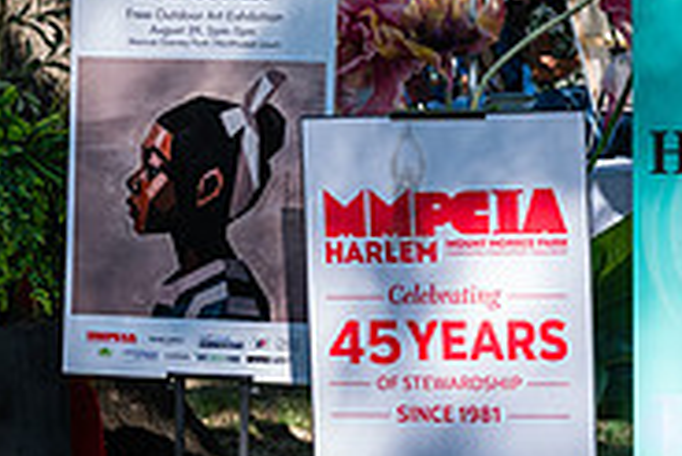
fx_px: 2389
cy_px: 187
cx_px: 404
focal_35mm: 126
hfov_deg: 16.2
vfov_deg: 10.9
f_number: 4
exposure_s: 1/250
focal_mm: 40
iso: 200
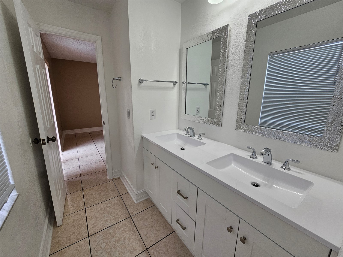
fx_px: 129
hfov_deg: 106.2
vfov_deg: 89.9
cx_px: 172
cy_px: 128
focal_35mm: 13
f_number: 2.2
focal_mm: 2.2
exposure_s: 1/120
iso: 64
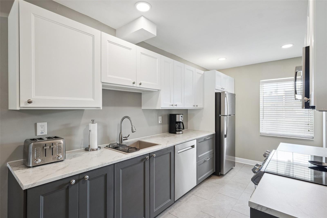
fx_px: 154
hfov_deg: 93.3
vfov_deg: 70.4
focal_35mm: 17
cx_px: 164
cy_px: 109
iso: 400
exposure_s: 1/10
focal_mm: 17
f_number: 8
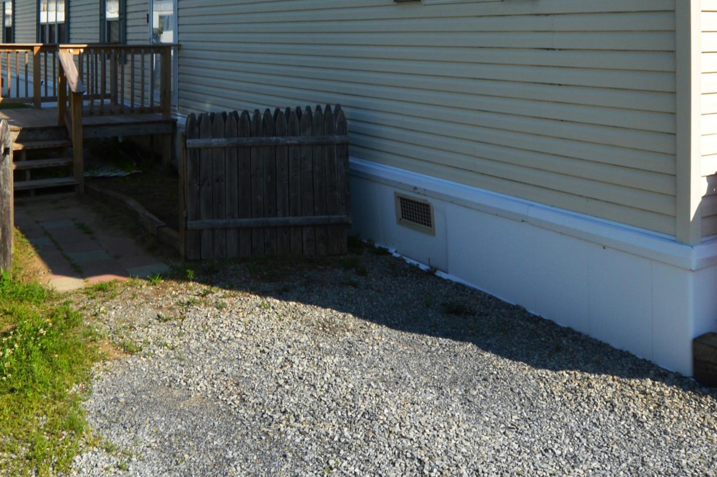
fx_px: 657
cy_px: -36
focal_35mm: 33
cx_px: 299
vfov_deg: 34.9
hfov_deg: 56.9
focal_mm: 10
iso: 100
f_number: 10
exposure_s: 1/200
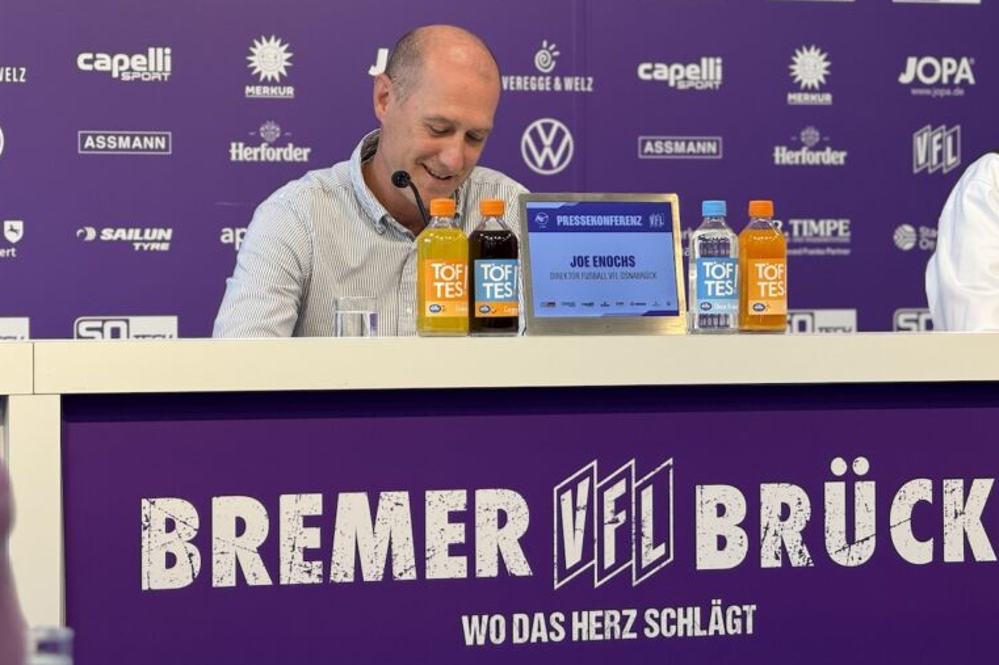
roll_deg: +0.5
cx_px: 498
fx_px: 3496
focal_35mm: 126
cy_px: 295
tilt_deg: -0.1
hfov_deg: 16.3
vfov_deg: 10.9
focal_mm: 15.66
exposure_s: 1/100
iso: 100
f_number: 2.8
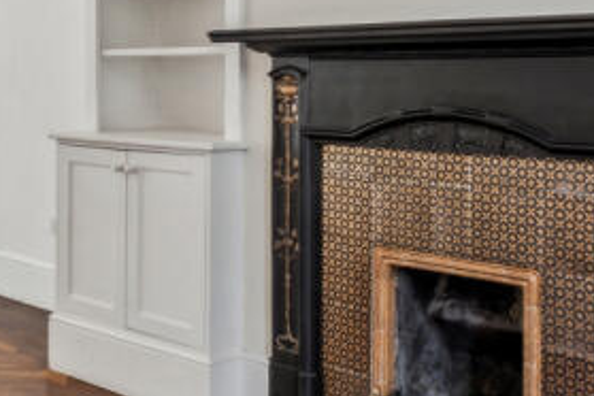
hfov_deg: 35.6
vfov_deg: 24.2
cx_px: 162
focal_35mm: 55
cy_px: 67
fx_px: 907
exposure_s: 1/8
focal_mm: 10
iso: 400
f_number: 11
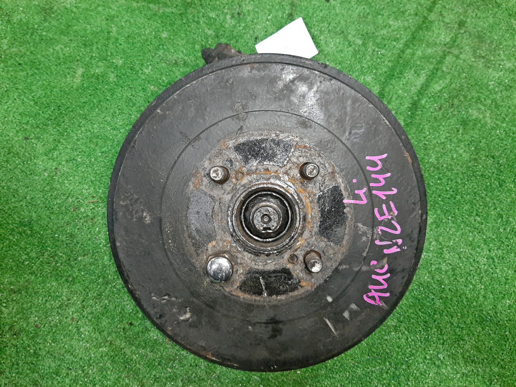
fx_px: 388
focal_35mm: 26
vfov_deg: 53.1
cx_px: 258
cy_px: 194
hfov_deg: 67.3
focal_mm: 3.93
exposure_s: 1/40
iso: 190
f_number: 1.7
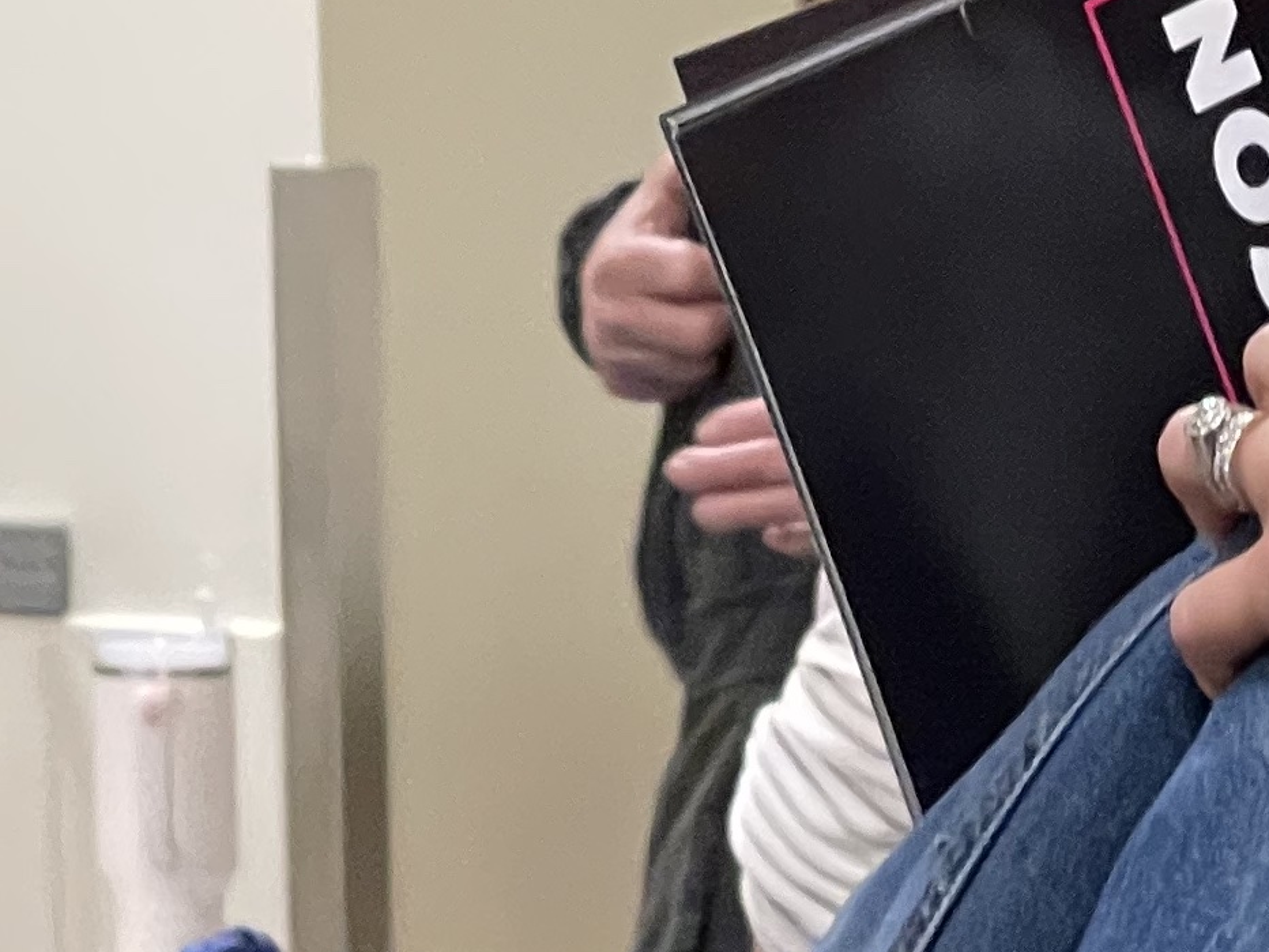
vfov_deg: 5.3
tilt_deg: -6.2
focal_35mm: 277
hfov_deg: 7.1
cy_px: 1392
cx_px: 1765
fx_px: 10155
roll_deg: +1.2
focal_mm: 7.5
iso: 400
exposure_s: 1/60
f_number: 2.2
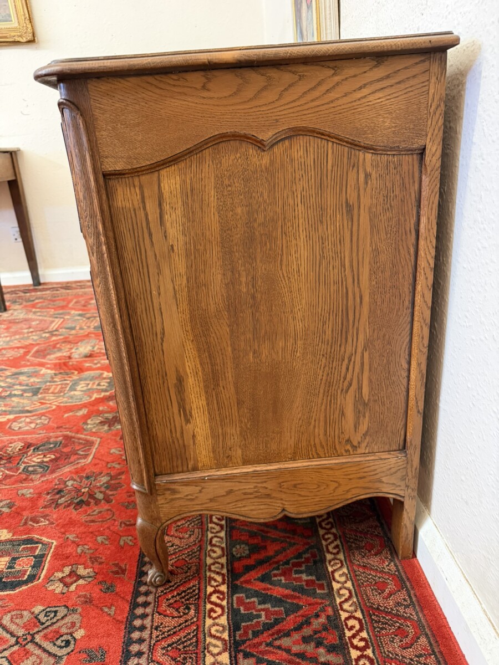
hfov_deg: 56.8
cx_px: 250
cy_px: 332
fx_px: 461
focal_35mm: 24
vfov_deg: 71.6
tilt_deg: -22.2
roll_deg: +3.4
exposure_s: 1/50
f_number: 1.78
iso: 640
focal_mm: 6.76
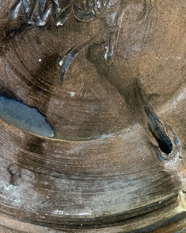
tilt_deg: -87.8
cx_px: 50
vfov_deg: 37.5
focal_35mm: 46
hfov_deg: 32.2
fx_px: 317
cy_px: 21
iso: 640
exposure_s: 1/30
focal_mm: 4.25
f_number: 1.8
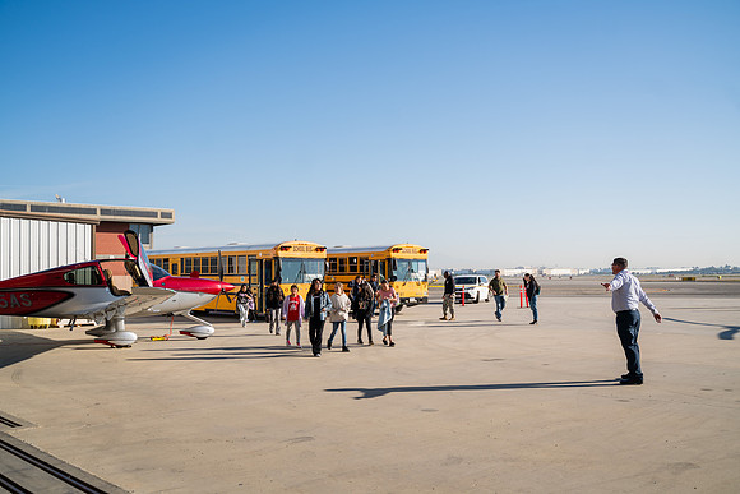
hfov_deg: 55.8
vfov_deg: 38.9
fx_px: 699
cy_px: 247
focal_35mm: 34
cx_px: 370
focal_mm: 34
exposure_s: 1/1250
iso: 100
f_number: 3.2
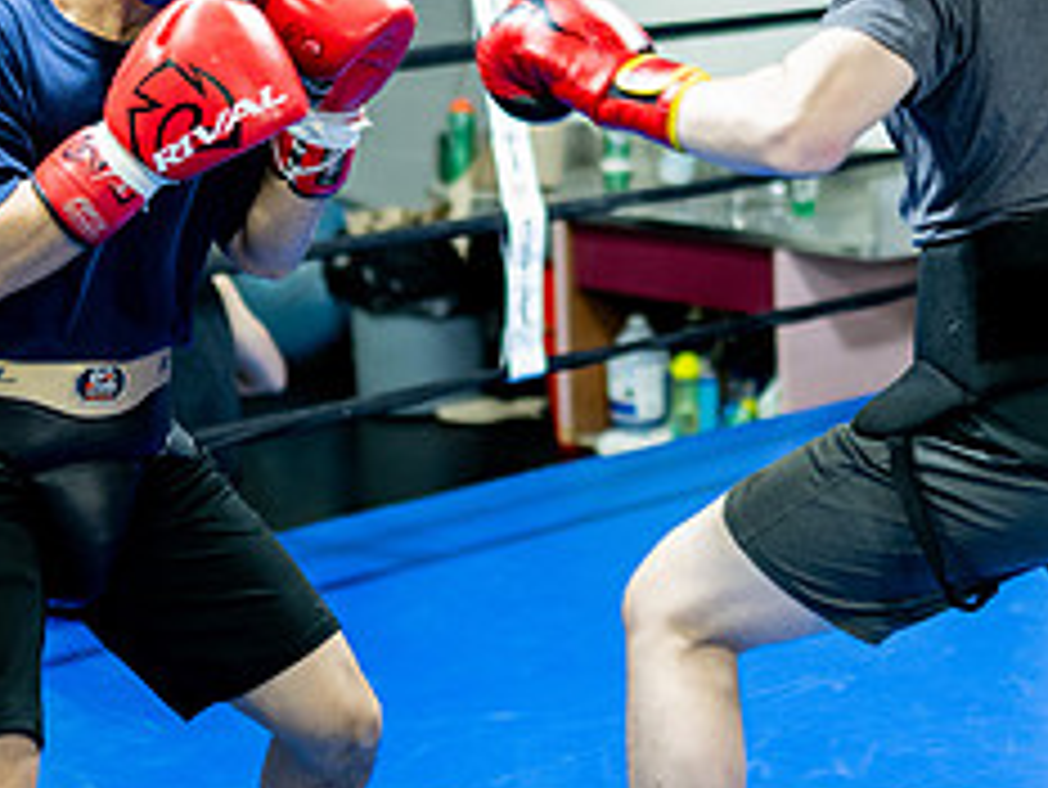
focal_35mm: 96
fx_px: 2908
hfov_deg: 20.4
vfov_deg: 15.3
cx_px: 662
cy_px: 103
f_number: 1.4
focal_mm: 35
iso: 1600
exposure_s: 1/500
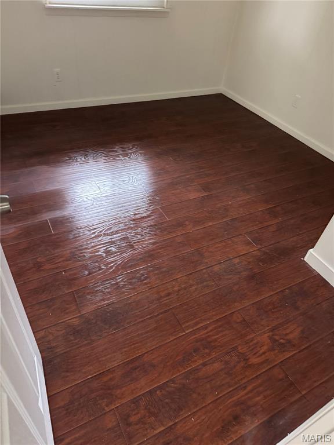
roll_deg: -6.4
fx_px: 309
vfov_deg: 71.6
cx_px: 167
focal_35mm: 24
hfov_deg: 56.8
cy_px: 222
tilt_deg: -42.0
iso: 1000
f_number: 1.78
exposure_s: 1/40
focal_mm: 6.76
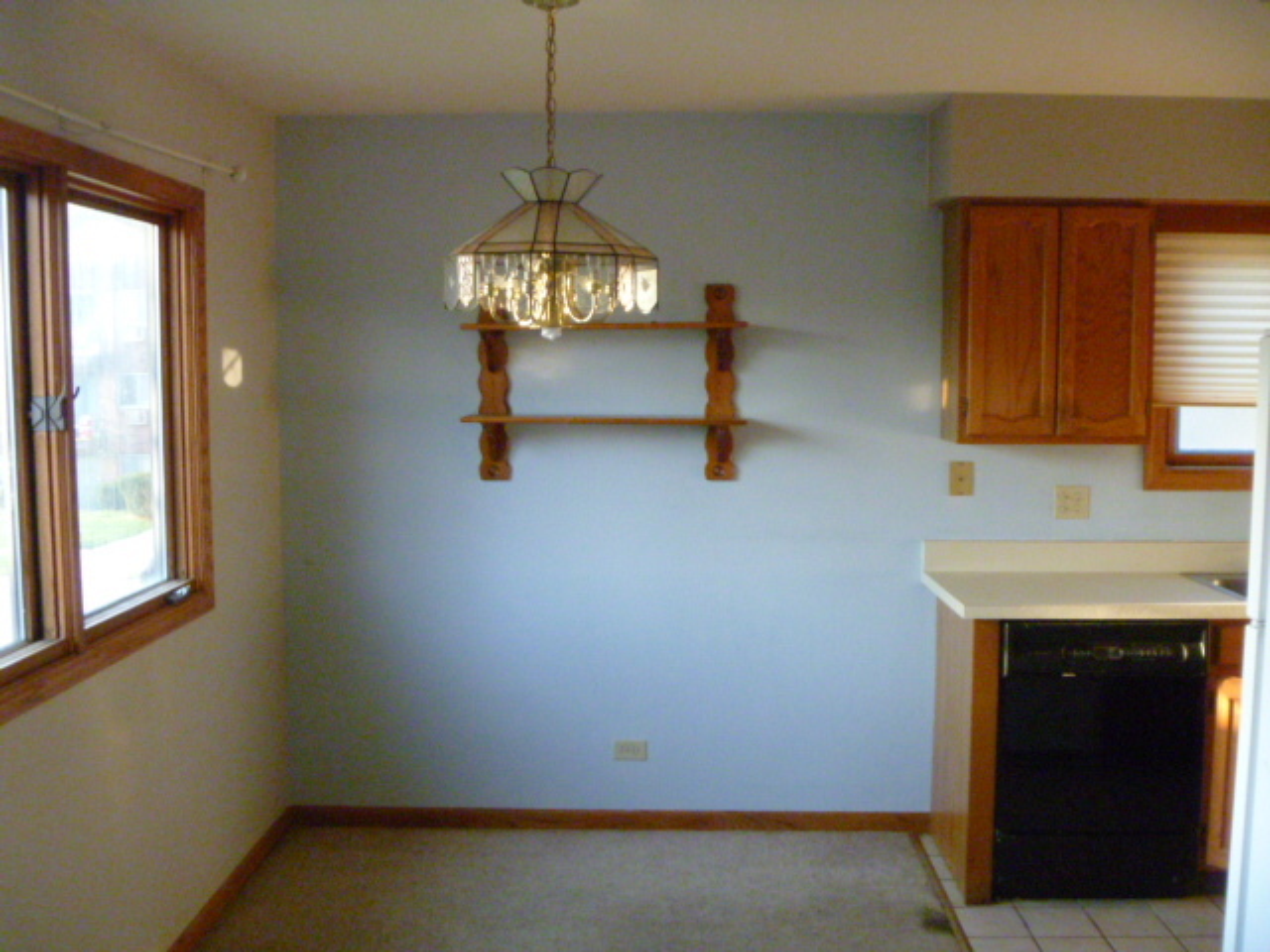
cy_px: 476
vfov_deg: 40.7
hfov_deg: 52.6
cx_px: 635
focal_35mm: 35
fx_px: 1284
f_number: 3.5
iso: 800
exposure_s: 1/100
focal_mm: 6.3
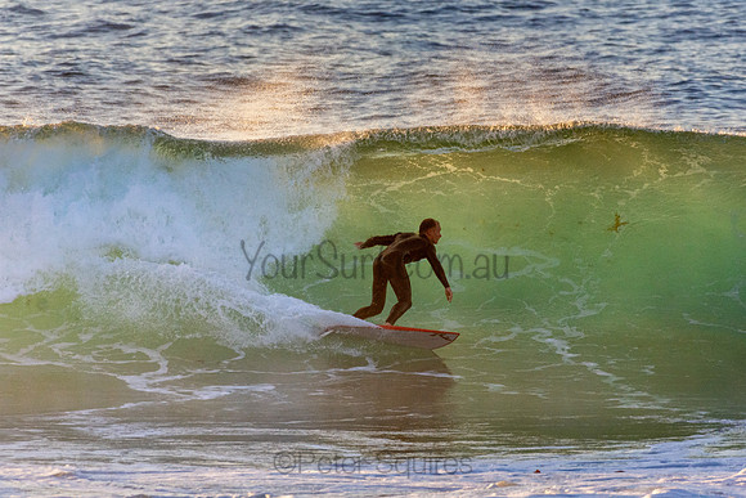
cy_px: 249
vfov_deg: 1.8
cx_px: 373
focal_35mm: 750
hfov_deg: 2.7
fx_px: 15545
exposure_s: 1/2000
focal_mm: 500
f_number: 5.6
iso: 1250
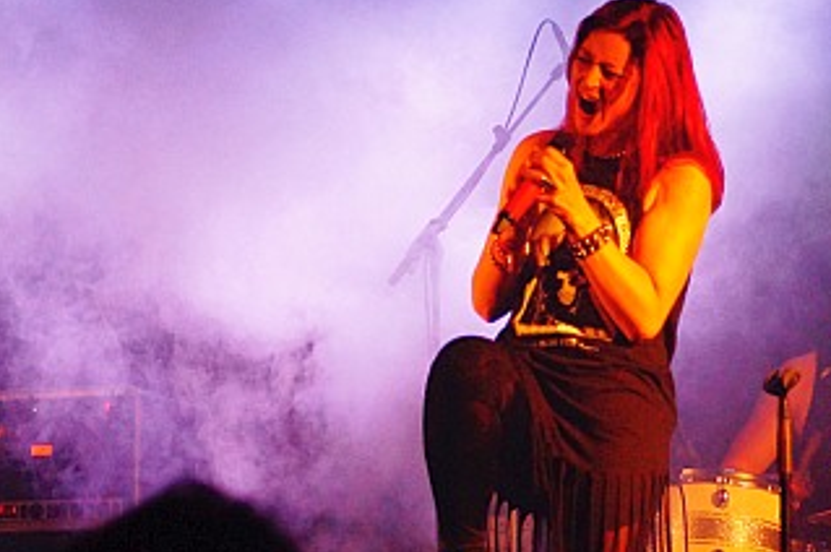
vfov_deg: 5.6
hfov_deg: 8.4
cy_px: 388
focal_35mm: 244
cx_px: 768
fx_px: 5625
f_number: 4
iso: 3200
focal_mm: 85
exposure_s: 1/160
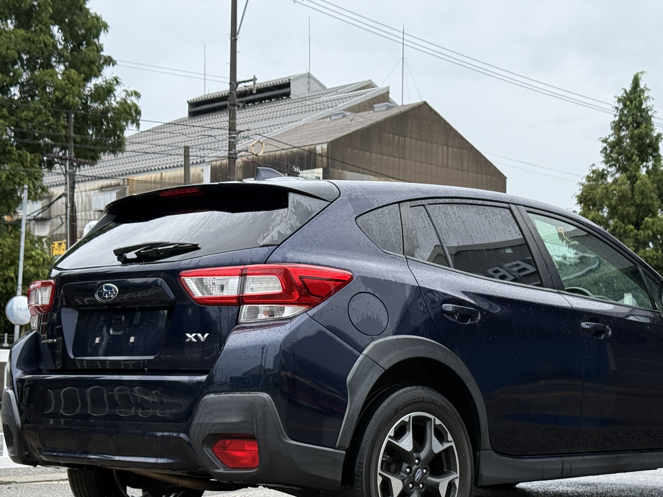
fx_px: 1264
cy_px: 333
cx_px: 405
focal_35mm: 66
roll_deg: -0.2
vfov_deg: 22.2
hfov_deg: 29.3
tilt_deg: +2.2
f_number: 1.78
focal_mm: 6.76
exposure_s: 1/1085
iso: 80
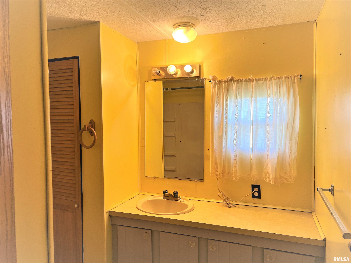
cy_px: 132
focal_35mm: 26
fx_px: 264
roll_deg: +0.4
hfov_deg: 67.3
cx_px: 176
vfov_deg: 53.1
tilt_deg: -1.3
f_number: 1.5
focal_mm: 5.7
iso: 50
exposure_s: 1/120
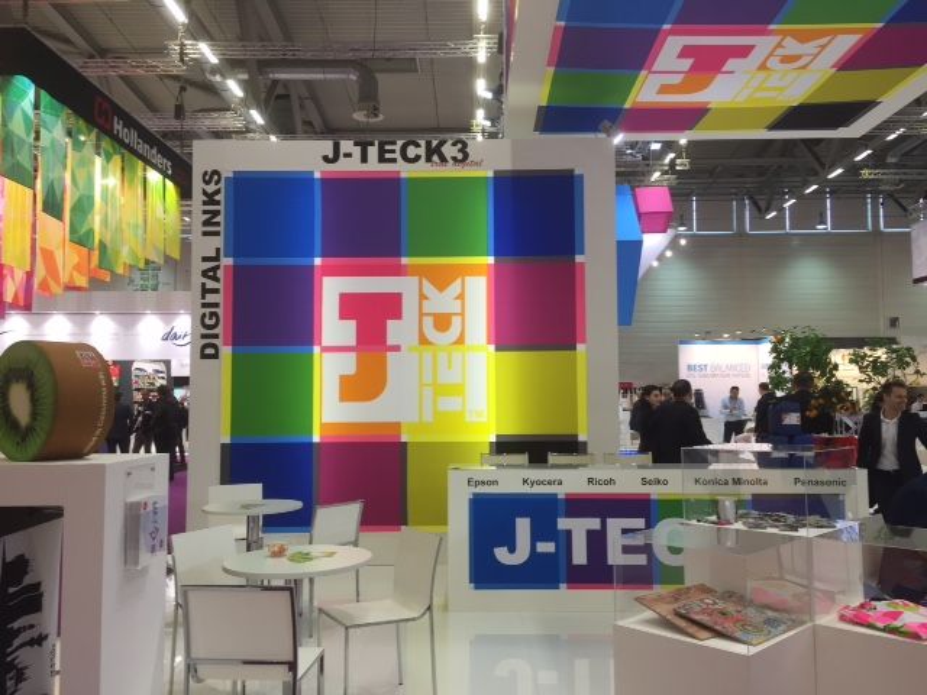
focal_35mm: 29
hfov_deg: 61.7
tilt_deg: +4.3
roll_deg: -0.3
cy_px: 348
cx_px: 464
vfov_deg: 48.2
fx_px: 777
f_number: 2.2
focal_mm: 4.15
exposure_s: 1/33
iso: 32
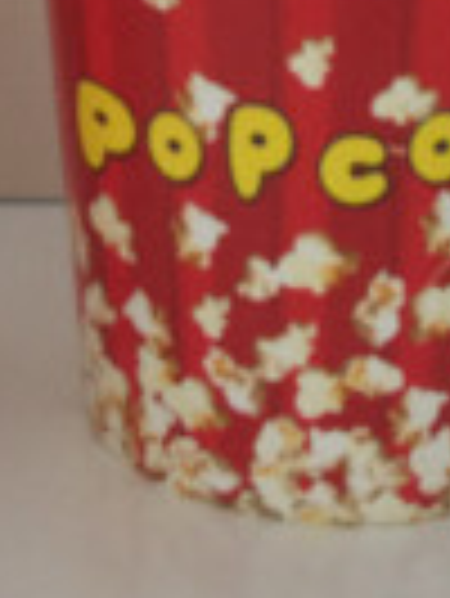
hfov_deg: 13.3
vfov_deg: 17.6
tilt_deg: -16.1
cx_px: -43
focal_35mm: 109
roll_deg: +1.5
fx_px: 1886
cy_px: 9
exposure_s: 1/15
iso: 80
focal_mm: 4.15
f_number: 2.2
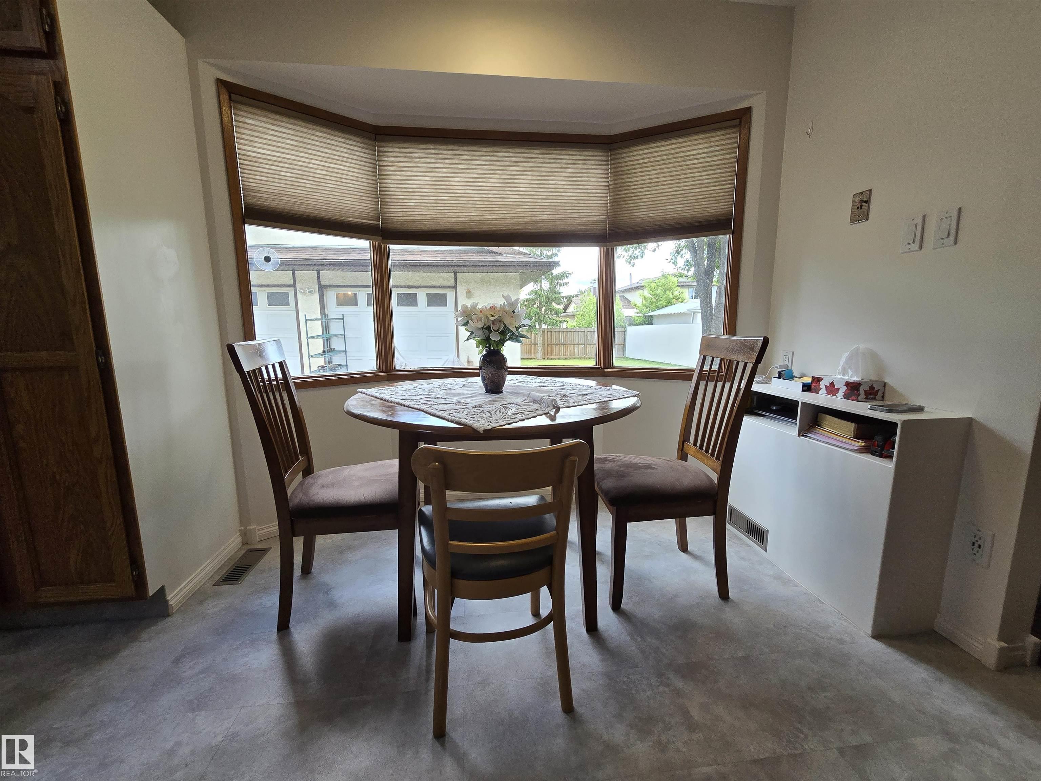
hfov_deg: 106.2
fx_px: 391
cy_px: 390
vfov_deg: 89.9
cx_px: 520
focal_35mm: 13
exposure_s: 1/359
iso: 160
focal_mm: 2.2
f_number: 2.2
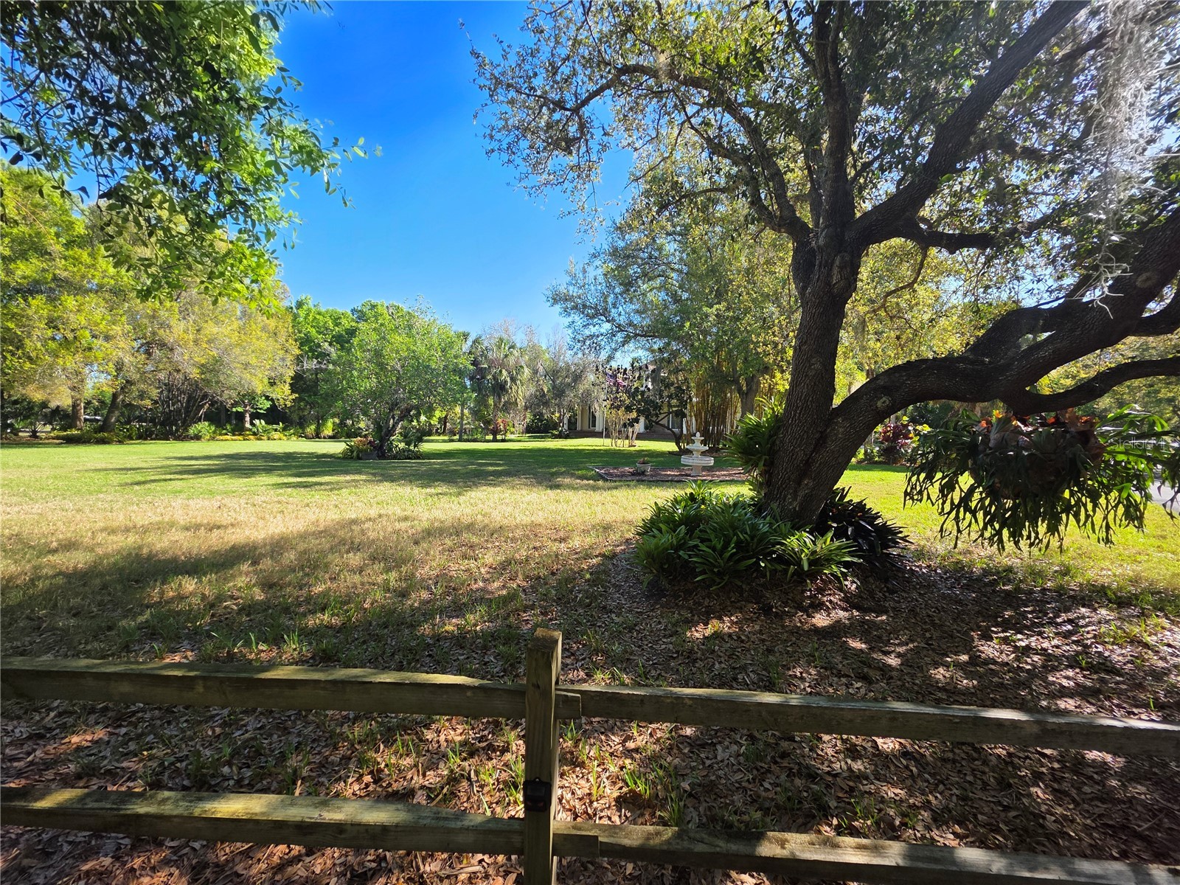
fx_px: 443
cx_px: 590
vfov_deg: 89.9
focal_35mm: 13
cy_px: 442
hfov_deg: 106.2
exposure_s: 1/726
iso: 40
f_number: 1.9
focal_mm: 2.2
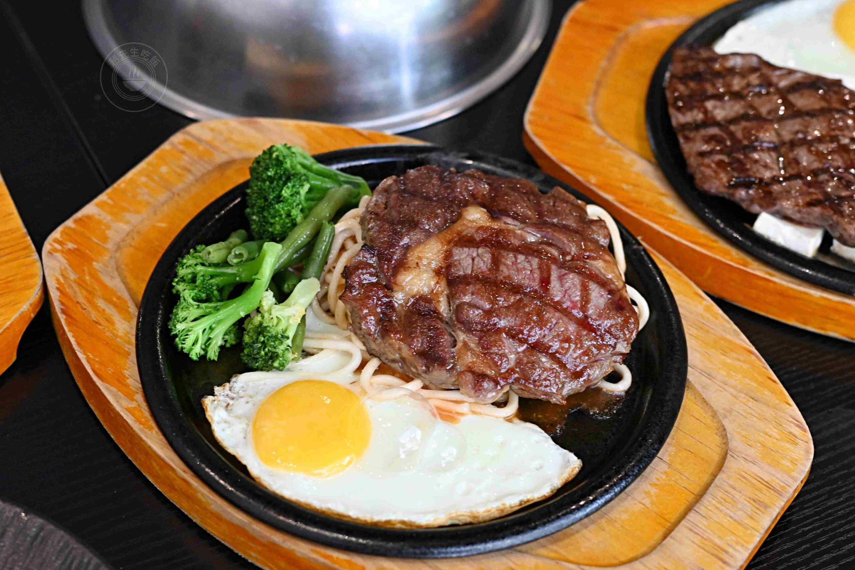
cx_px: 428
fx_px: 1781
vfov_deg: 18.2
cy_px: 285
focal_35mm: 75
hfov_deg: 27.0
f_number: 3.2
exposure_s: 1/200
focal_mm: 50
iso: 2000
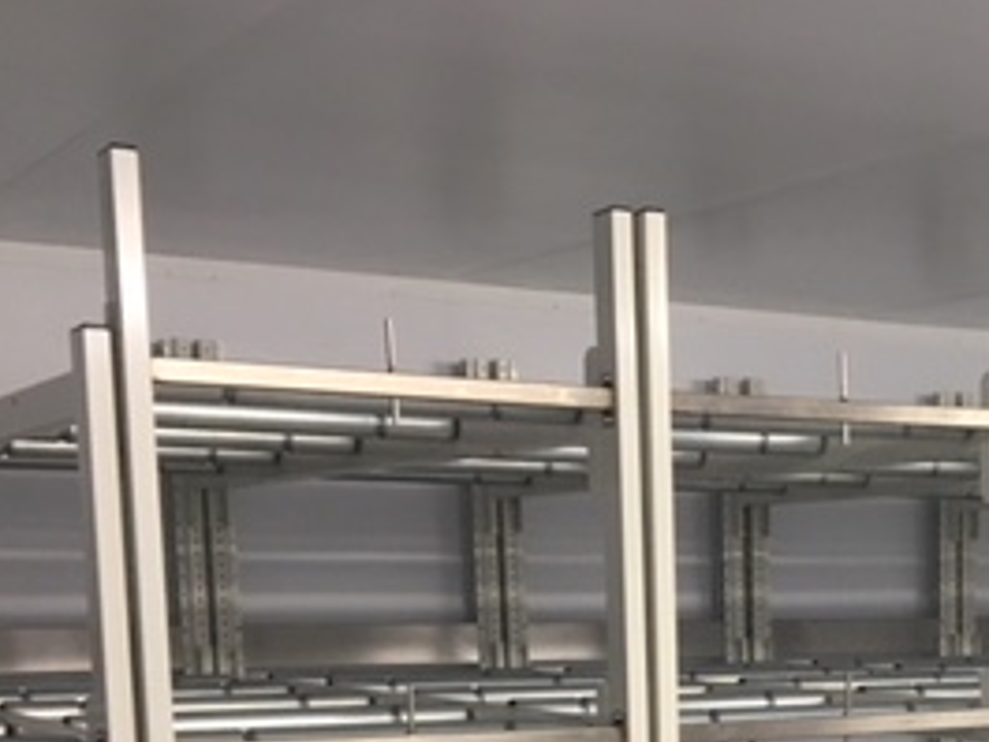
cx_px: 937
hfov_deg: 26.6
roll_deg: +1.2
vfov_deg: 19.8
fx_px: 2001
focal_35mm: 70
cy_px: 876
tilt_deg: -8.1
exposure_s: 1/33
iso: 125
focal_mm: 4.15
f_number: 2.2
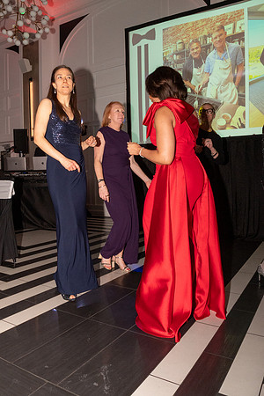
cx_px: 132
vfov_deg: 67.4
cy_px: 198
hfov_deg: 47.9
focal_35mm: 27
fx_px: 297
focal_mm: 18
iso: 2000
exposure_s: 1/80
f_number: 8
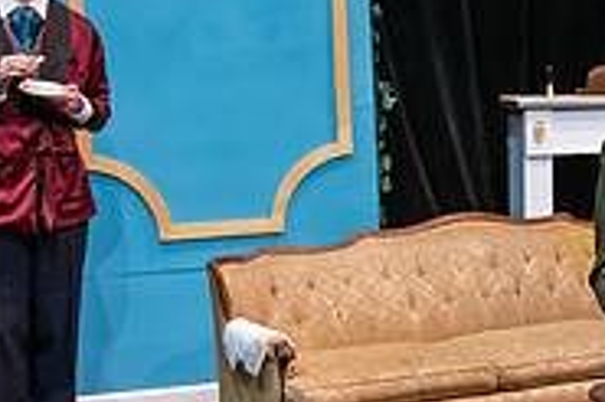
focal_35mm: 110
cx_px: 595
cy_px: 198
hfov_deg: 18.2
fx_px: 1847
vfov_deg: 12.4
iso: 3200
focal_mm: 35
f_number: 3.2
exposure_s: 1/200
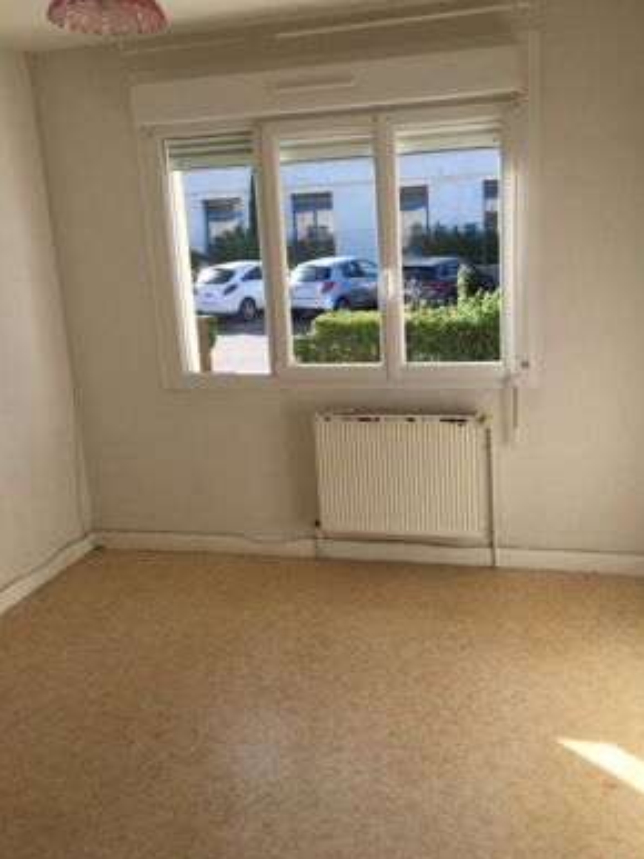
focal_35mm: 32
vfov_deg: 56.8
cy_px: 401
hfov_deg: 44.1
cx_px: 351
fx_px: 794
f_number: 2.2
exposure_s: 1/396
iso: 25
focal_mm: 4.15
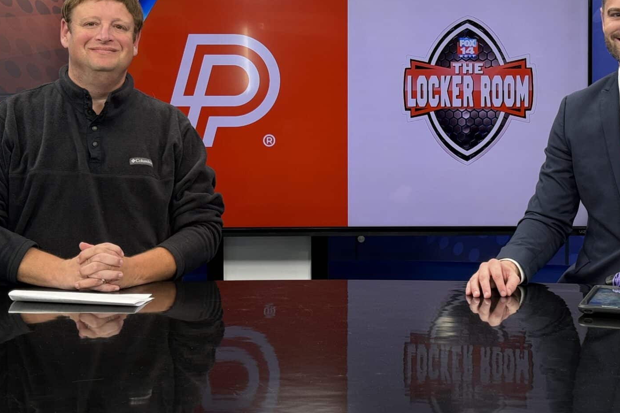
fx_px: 1257
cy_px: 97
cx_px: 341
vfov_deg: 18.5
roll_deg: +0.3
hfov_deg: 27.7
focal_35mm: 73
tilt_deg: -1.5
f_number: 1.78
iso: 50
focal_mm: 6.76
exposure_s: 1/60
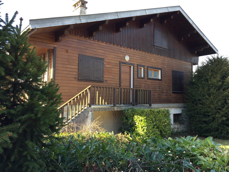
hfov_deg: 61.7
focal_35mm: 29
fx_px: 192
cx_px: 114
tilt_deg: +5.4
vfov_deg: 48.2
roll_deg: -1.4
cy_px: 86
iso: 32
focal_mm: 4.15
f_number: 2.2
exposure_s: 1/192
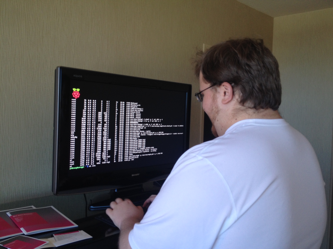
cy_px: 124
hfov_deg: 52.6
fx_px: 337
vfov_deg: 40.7
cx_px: 166
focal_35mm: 35
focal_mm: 4.28
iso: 64
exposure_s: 1/20
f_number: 2.4
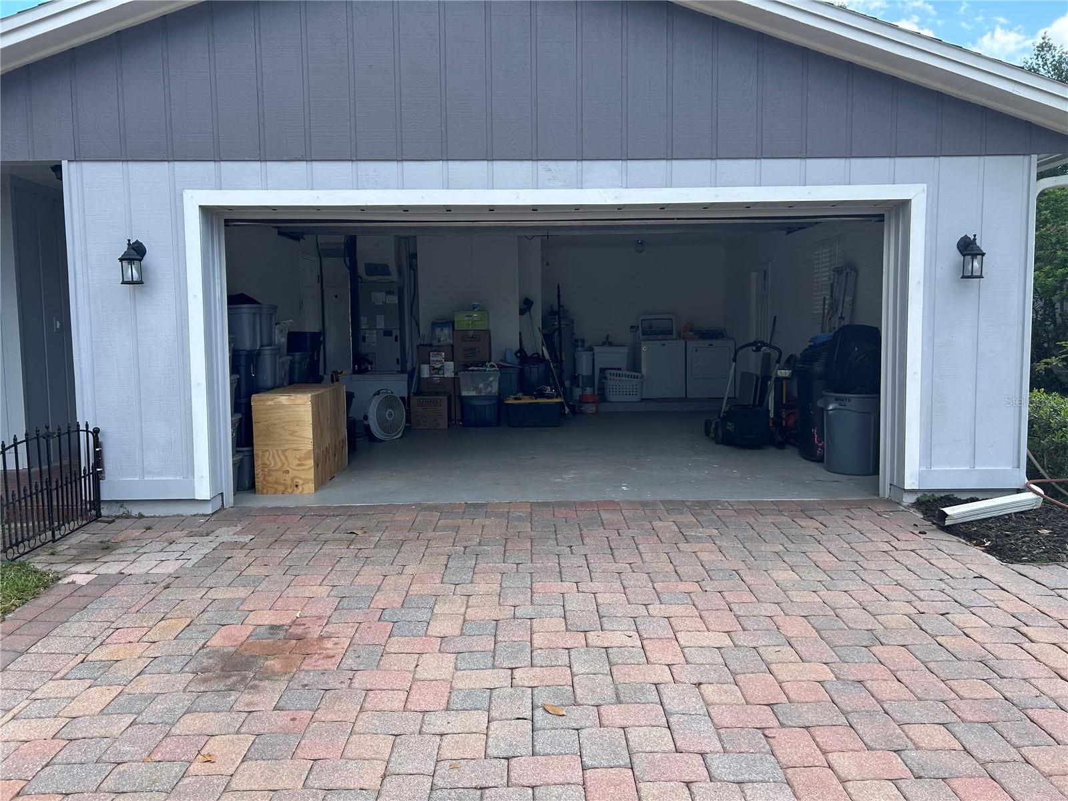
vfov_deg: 53.1
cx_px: 534
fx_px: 802
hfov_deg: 67.3
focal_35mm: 26
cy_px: 400
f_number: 1.5
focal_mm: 5.7
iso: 50
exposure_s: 1/1159
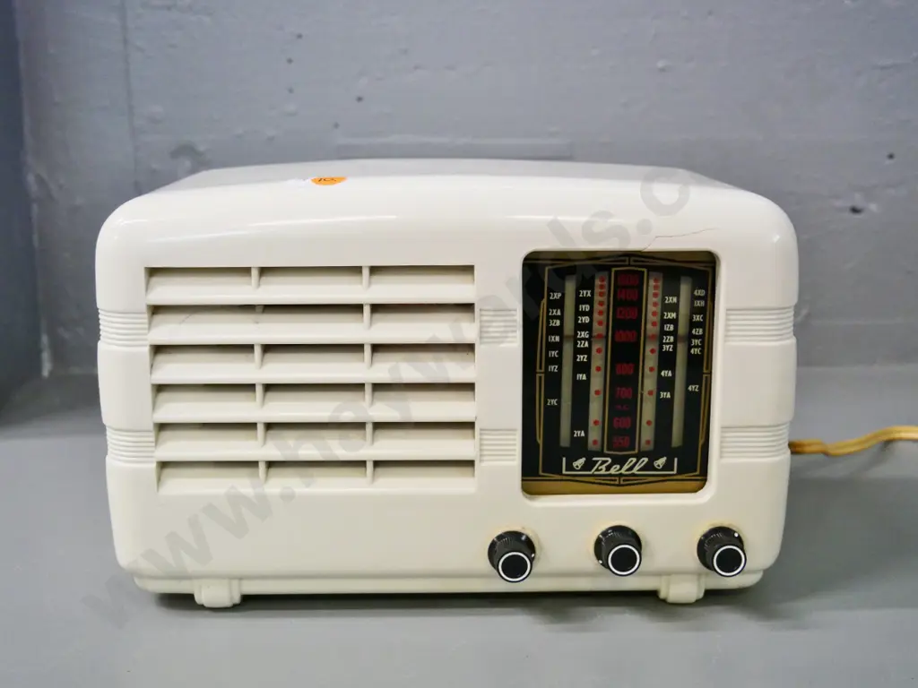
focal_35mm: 44
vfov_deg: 32.9
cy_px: 344
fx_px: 1167
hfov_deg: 42.9
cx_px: 459
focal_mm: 22
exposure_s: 1/250
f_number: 4.2
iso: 3200
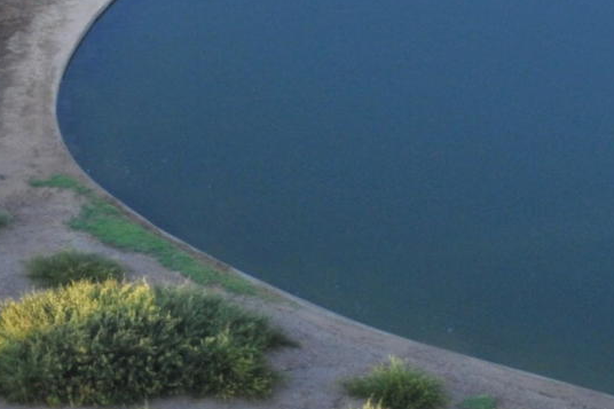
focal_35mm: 235
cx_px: 551
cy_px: -493
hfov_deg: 8.7
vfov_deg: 5.7
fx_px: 4007
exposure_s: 1/800
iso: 640
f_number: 4.5
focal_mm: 42
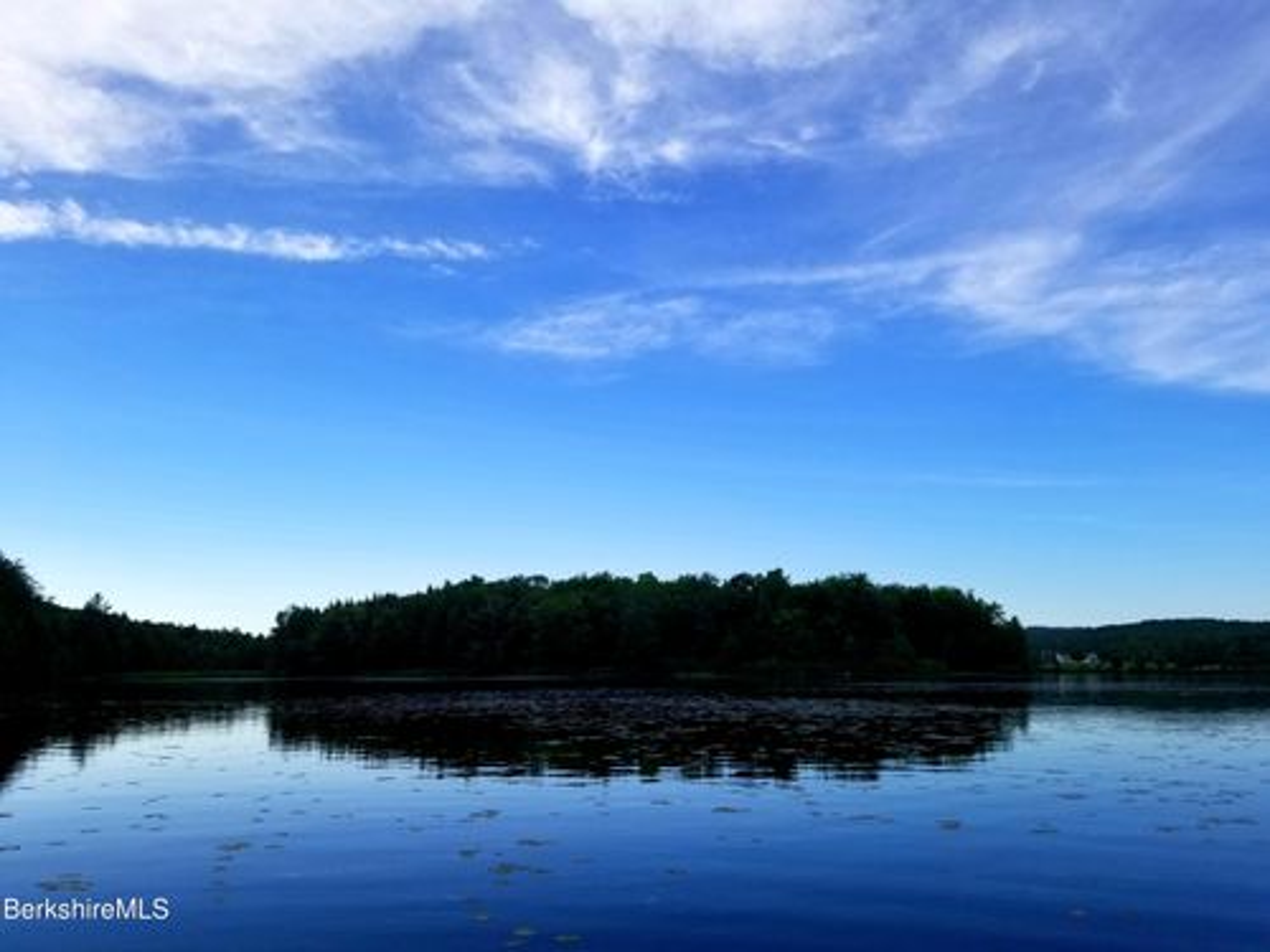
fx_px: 954
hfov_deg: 67.3
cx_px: 635
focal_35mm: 26
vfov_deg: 53.1
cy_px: 476
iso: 50
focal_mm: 4.3
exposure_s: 1/1772
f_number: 1.7
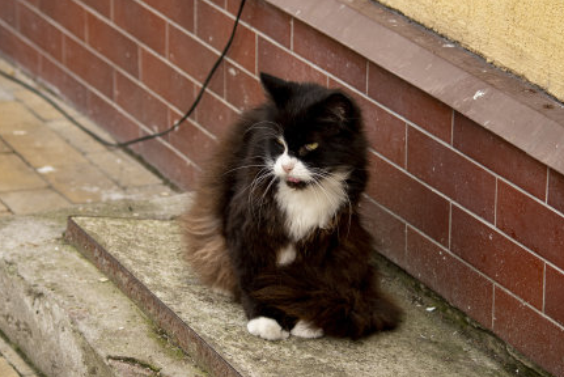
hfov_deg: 13.8
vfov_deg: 9.2
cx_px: 298
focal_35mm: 149
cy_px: 199
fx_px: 2336
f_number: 4
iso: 100
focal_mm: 70
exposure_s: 1/250
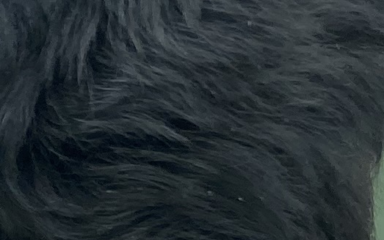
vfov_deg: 5.7
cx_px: -612
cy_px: -125
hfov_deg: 8.2
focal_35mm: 229
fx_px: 2397
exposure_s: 1/190
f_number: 1.8
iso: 20
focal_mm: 3.99
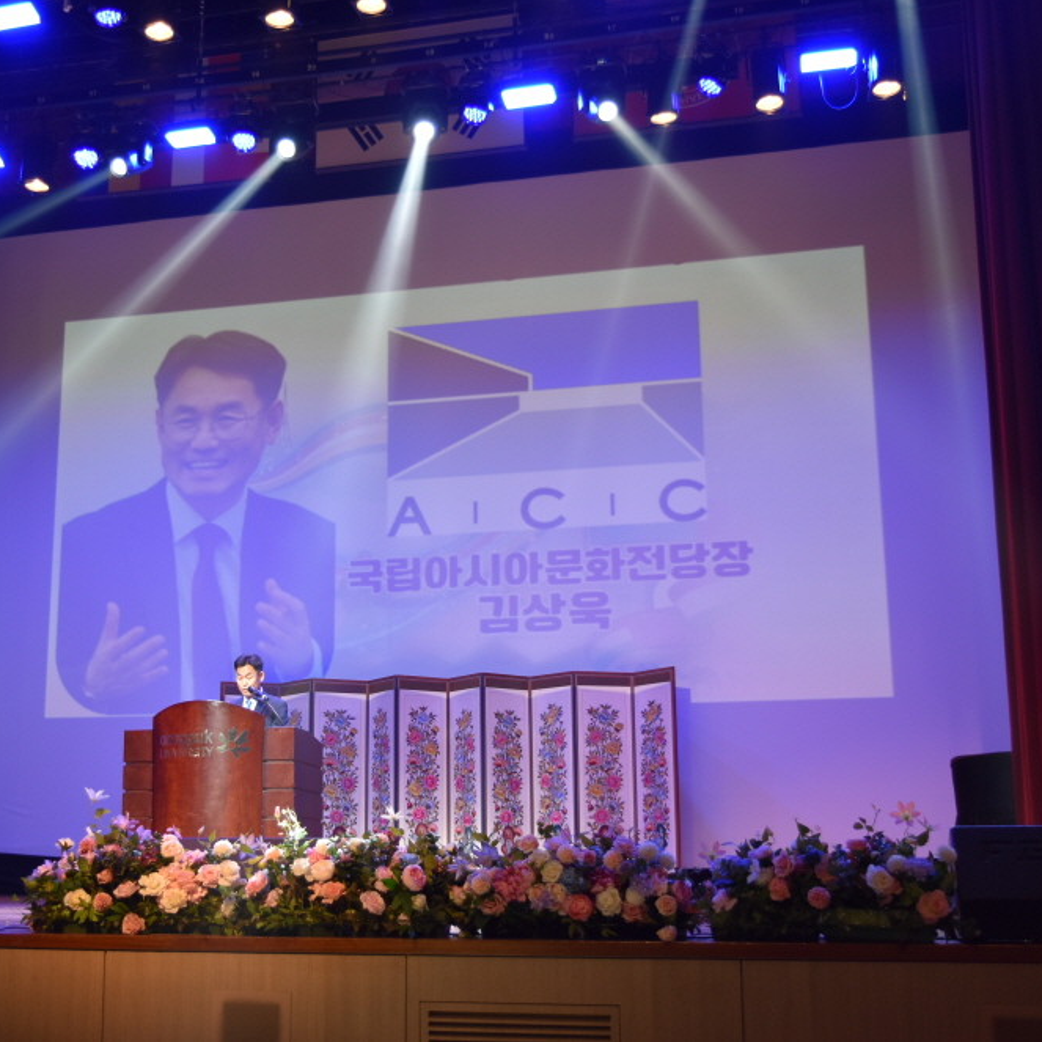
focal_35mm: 50
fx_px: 1703
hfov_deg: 33.8
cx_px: 376
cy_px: 519
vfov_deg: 34.0
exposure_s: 1/80
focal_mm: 26
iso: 400
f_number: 4.2
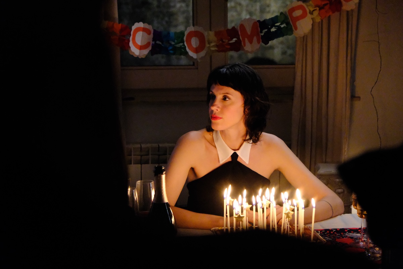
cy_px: 134
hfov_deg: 24.5
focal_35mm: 83
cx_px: 202
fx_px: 929
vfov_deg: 16.5
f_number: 4
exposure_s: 1/250
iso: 12800
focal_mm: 55
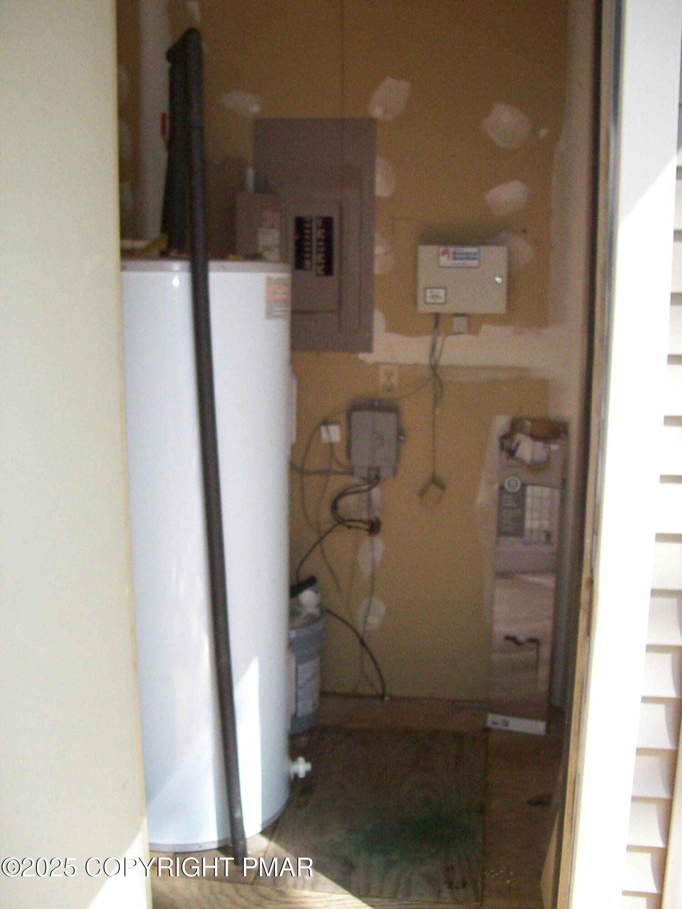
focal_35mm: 36
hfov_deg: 39.7
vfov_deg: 51.4
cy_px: 454
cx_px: 341
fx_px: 946
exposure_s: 1/64
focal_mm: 6
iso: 200
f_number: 2.7
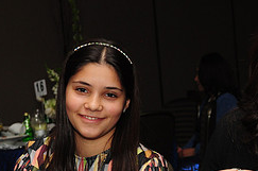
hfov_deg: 14.7
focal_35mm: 136
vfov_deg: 10.0
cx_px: 287
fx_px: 973
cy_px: 136
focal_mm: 38
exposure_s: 1/60
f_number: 5
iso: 500
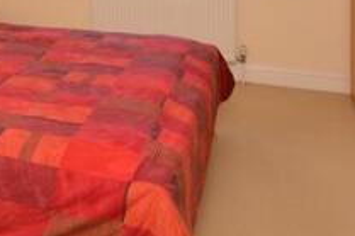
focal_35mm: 47
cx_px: 56
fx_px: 463
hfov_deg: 39.7
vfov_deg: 24.4
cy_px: -84
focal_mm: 10
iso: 400
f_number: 7.1
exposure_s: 1/100
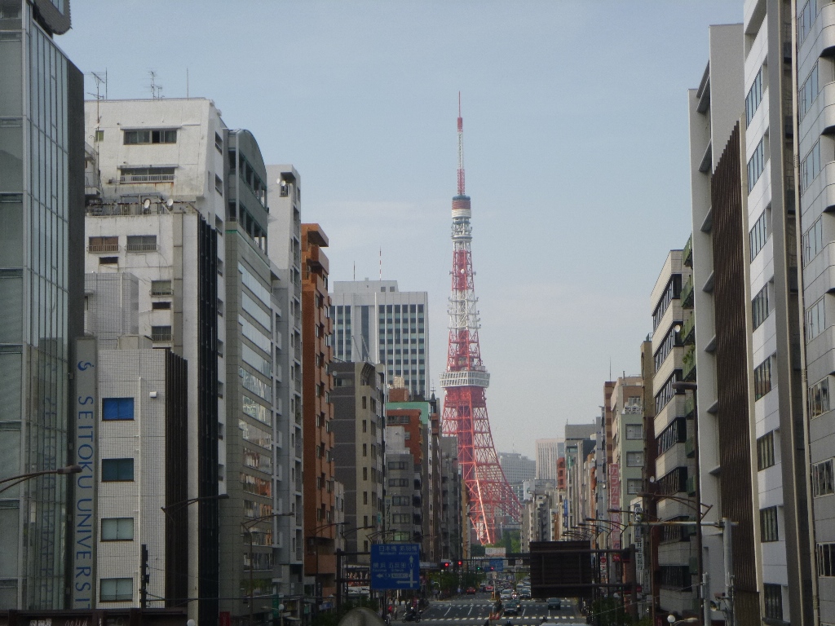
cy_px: 313
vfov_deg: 15.9
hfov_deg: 21.1
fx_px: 2243
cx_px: 418
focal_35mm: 93
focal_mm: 16.7
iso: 100
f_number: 5.7
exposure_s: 1/320
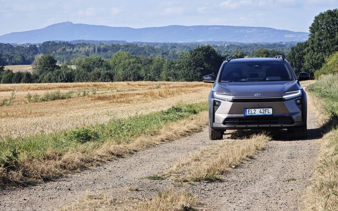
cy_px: 99
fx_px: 1179
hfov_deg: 16.3
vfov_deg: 10.2
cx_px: 169
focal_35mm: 128
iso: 50
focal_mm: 19.4
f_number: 2.5
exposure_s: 1/926
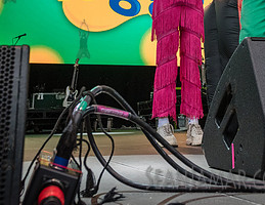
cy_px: -21
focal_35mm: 60
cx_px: 180
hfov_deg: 31.6
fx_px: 464
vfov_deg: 23.3
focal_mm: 24
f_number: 4.5
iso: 2000
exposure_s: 1/2000
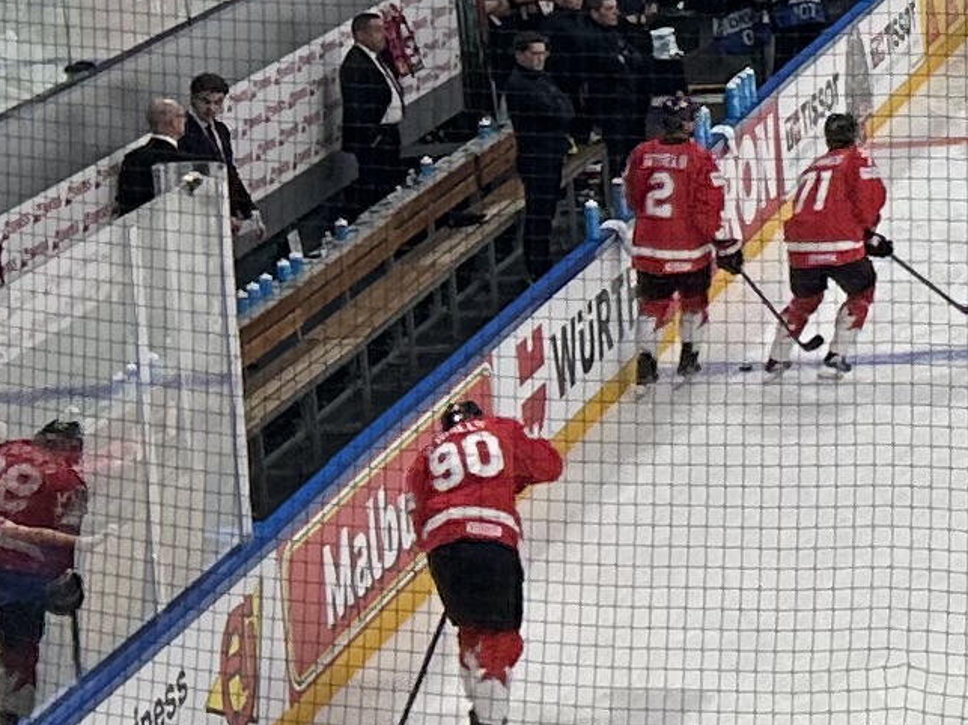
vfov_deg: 9.0
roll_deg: +2.4
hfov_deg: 10.5
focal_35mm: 163
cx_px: 2270
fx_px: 4557
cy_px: -51
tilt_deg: -8.0
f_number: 1.5
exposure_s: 1/443
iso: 50
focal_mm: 5.7
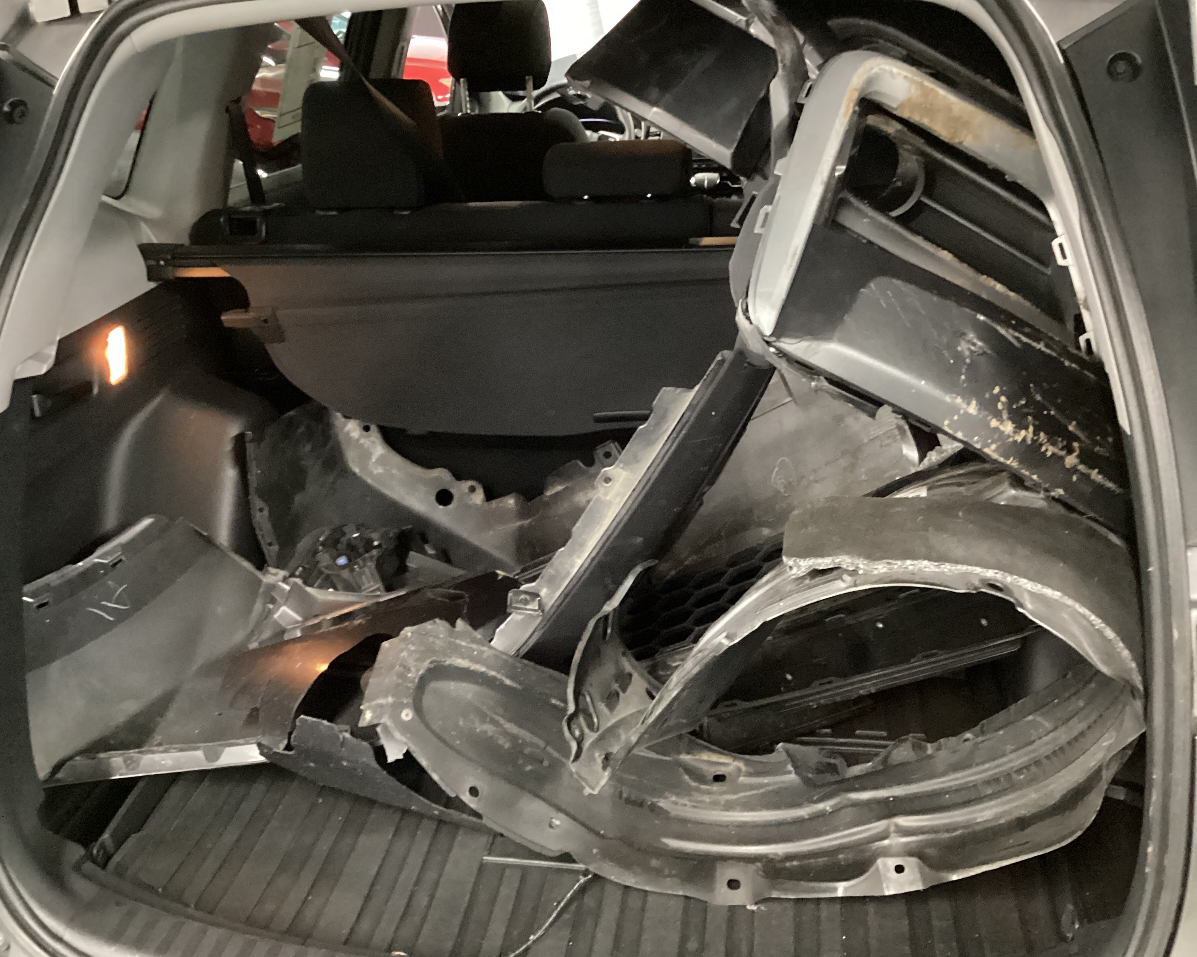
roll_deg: +3.3
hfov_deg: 54.2
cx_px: 572
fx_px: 1169
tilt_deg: -26.5
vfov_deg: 44.5
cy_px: 487
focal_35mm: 33
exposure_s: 1/17
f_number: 2.4
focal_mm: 3.3
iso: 800
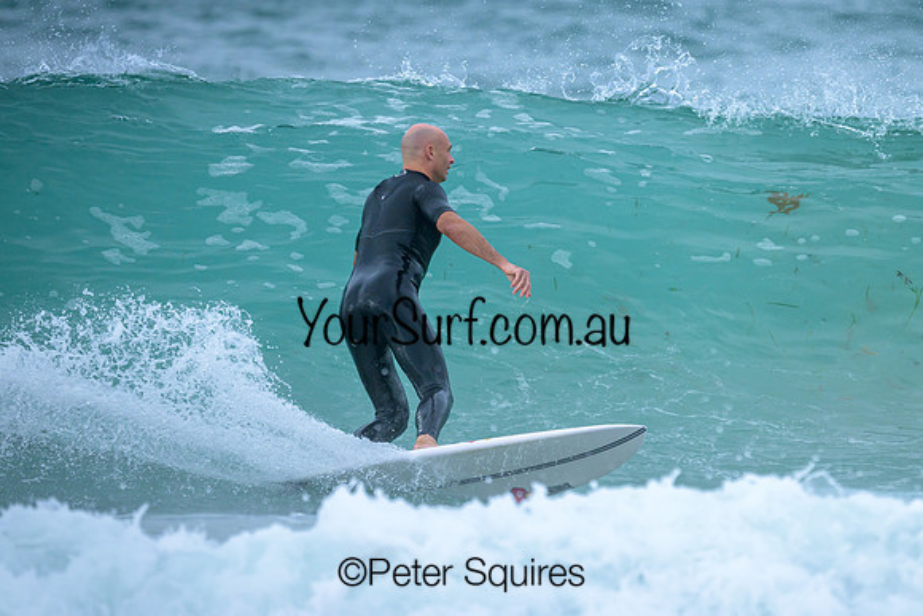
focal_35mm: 1100
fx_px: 28199
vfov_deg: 1.3
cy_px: 293
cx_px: 593
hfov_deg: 1.9
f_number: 6.3
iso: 500
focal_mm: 800
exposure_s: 1/2500
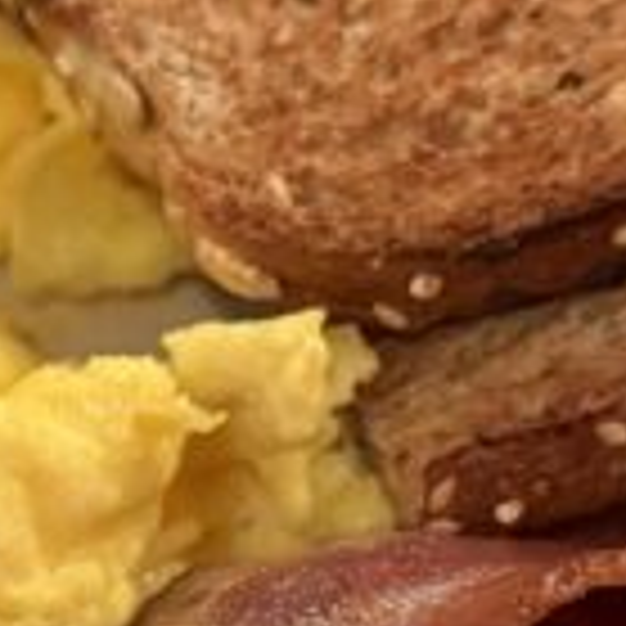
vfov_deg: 11.1
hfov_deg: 10.9
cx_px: -203
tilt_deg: -44.0
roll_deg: -0.2
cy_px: 640
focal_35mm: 156
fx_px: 3192
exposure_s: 1/60
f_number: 1.78
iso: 640
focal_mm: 6.76
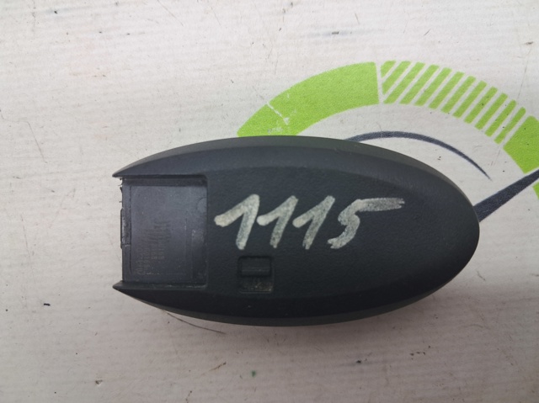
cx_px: 270
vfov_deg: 51.3
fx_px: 420
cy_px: 202
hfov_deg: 65.4
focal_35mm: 27
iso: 50
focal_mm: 4
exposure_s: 1/50
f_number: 1.8
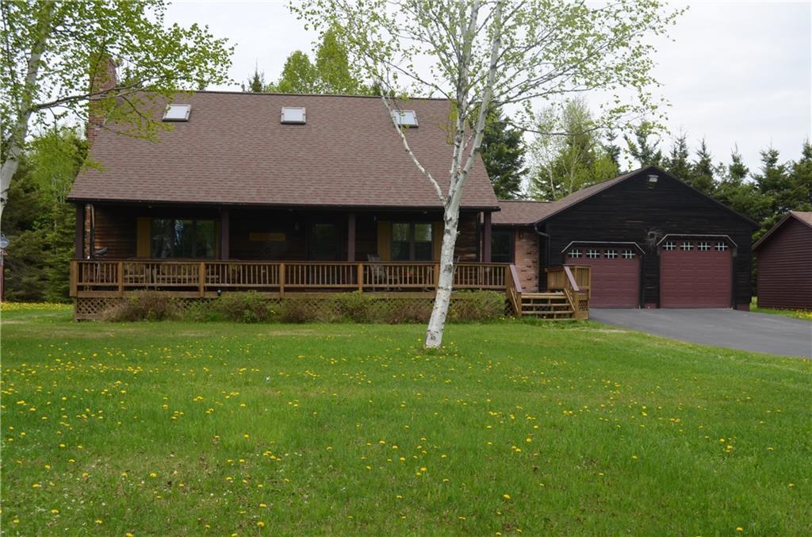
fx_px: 877
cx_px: 406
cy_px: 268
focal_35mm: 39
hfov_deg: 49.7
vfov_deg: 34.0
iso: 100
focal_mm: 26
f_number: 8
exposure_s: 1/200
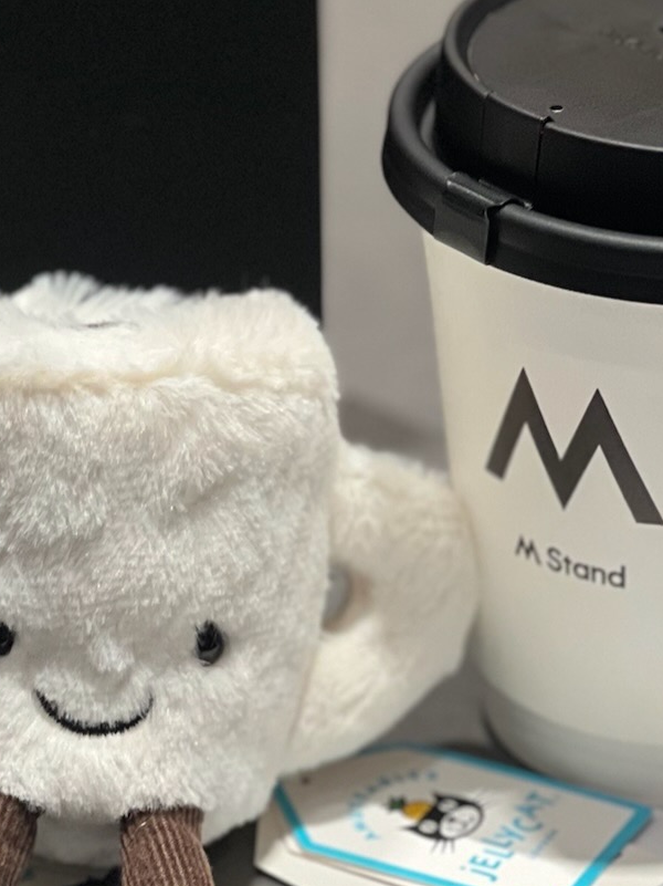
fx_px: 5035
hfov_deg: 7.5
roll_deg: +1.7
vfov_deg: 10.0
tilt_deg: -25.9
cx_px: 36
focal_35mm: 197
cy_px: 353
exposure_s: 1/50
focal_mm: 9
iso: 160
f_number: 2.8
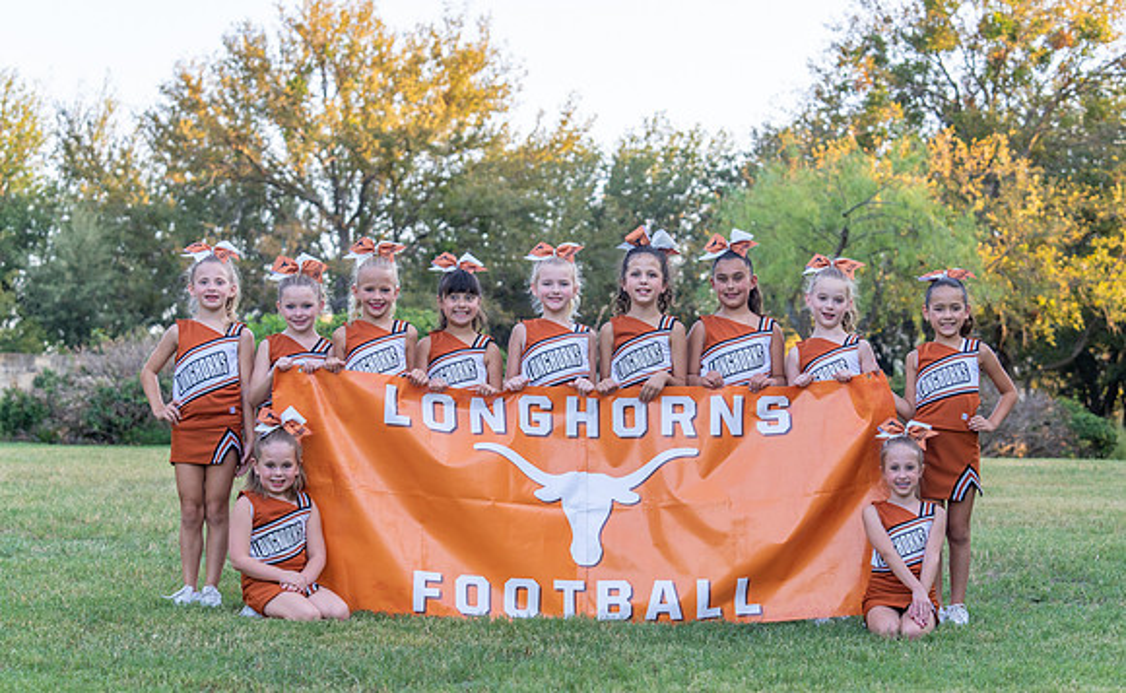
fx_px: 2369
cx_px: 588
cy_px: 358
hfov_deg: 26.7
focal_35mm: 78
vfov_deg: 16.6
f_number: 4
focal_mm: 70
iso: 400
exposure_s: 1/320
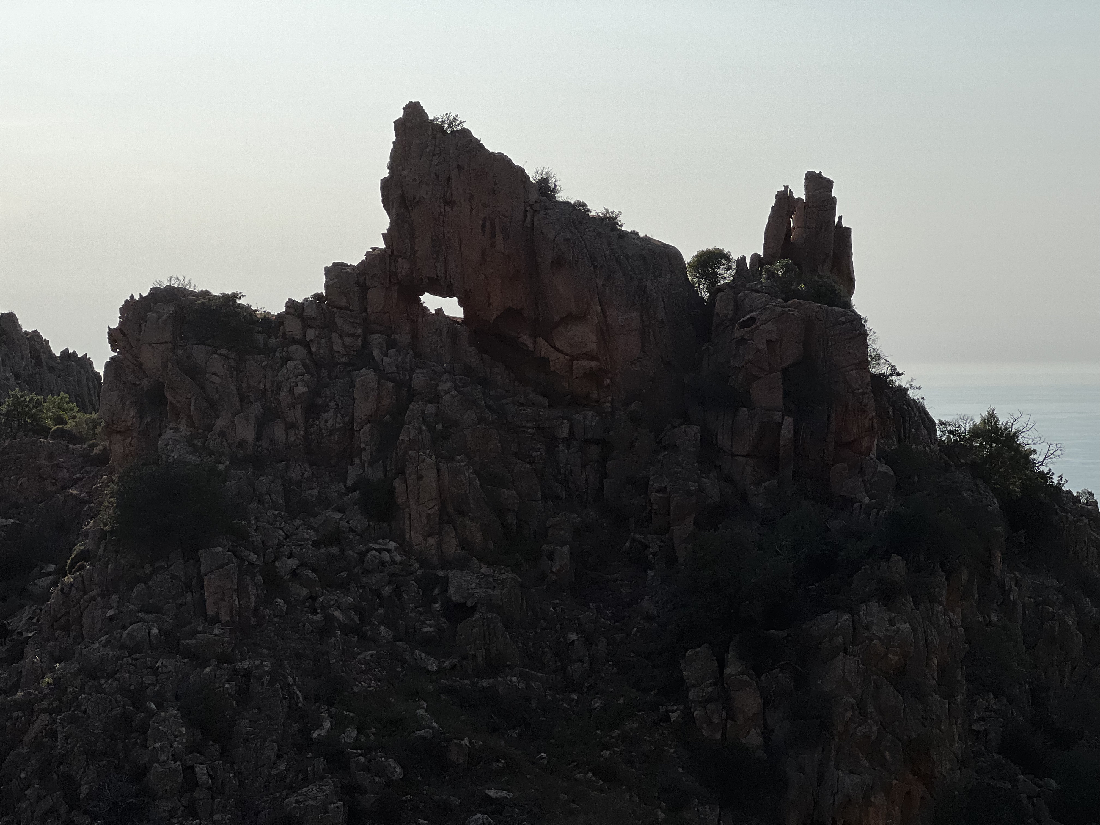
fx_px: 2447
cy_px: 412
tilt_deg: -1.2
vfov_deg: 19.1
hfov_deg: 25.3
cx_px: 550
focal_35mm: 77
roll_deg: +0.6
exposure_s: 1/2320
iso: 32
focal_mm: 9
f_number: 2.8
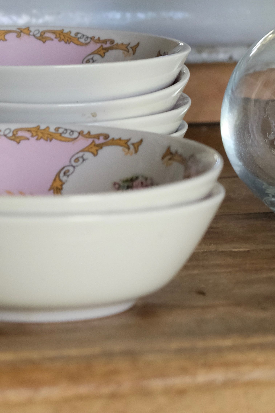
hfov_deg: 7.5
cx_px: 131
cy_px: -63
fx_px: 2086
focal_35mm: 182
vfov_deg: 11.1
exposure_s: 1/60
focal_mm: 46.3
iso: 1600
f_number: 4
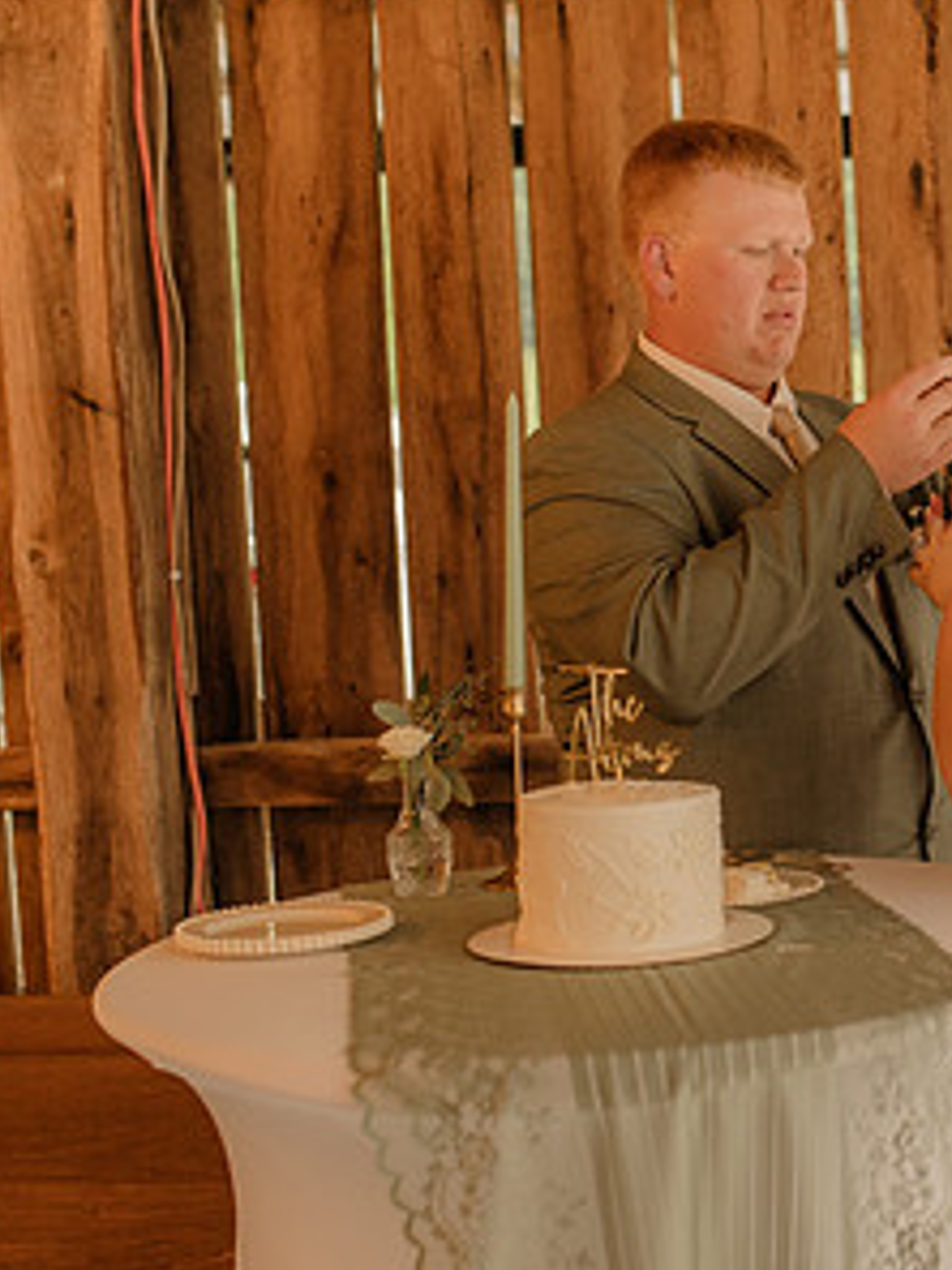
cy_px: 626
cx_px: 1016
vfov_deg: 29.4
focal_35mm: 66
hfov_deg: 21.3
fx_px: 2420
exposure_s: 1/200
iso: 640
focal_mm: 35
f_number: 2.5
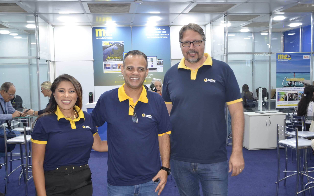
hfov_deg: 55.3
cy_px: 97
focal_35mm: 35
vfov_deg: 36.3
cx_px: 155
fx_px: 300
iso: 400
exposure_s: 1/60
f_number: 3.5
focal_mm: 22
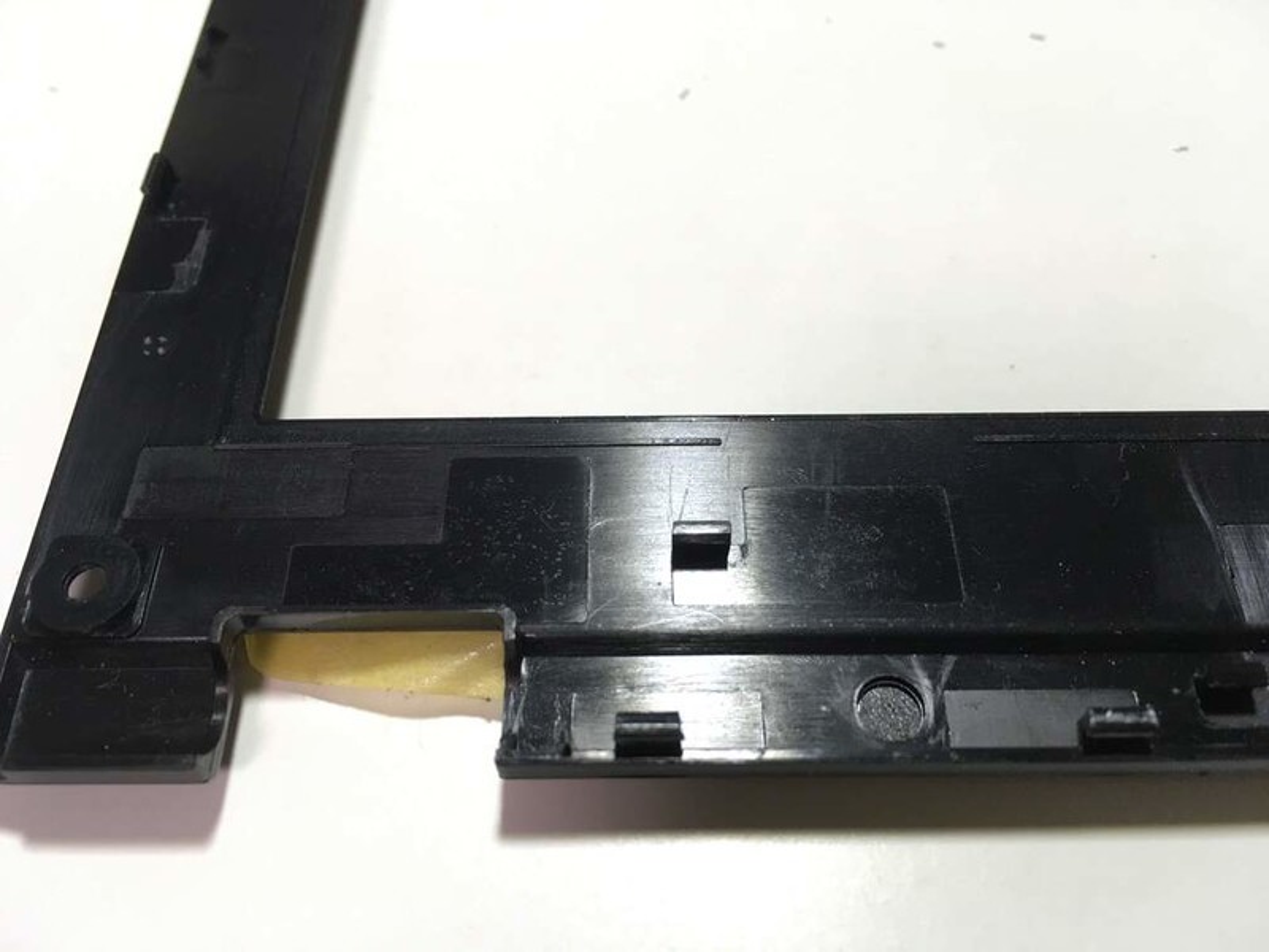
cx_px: 634
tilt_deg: -56.2
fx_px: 1063
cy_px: 476
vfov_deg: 48.2
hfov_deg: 61.7
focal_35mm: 29
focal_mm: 4.15
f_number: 2.2
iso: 40
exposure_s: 1/30
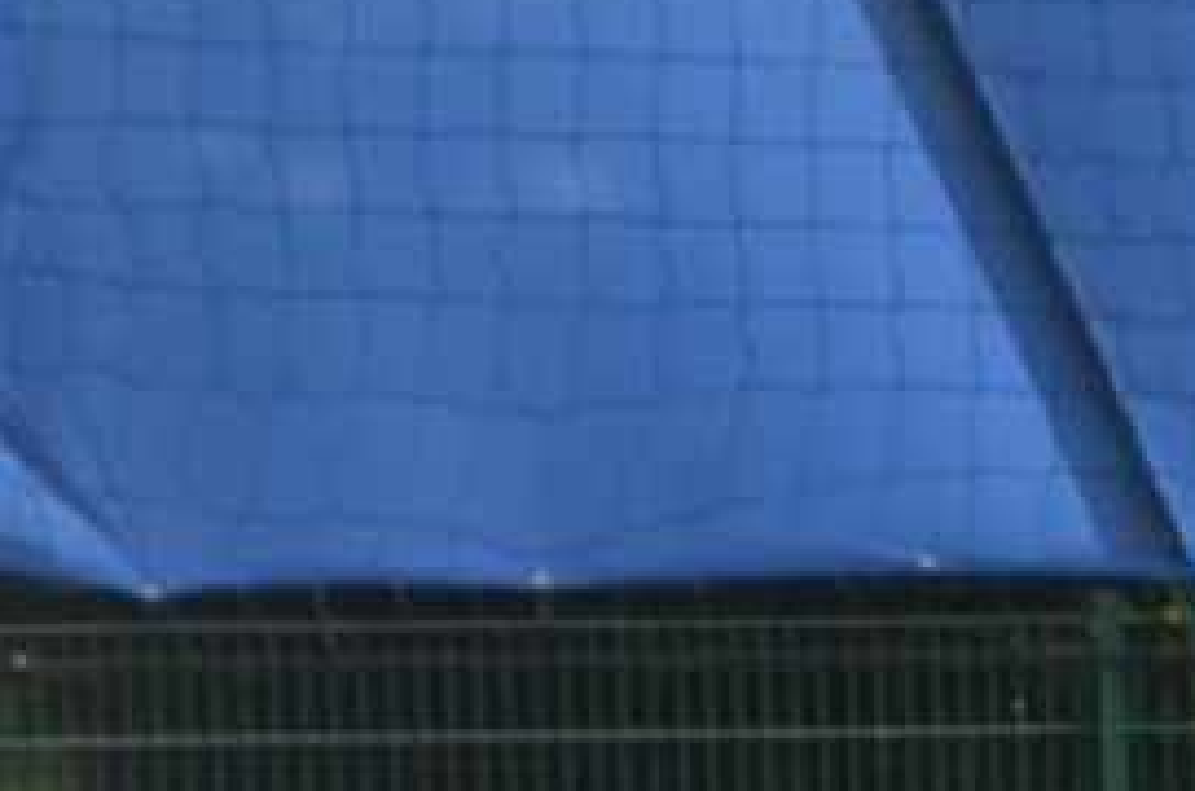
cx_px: 2794
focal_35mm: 745
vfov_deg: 1.8
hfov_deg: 2.8
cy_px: 1518
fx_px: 24672
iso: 500
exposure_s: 1/640
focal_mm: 90
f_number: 11
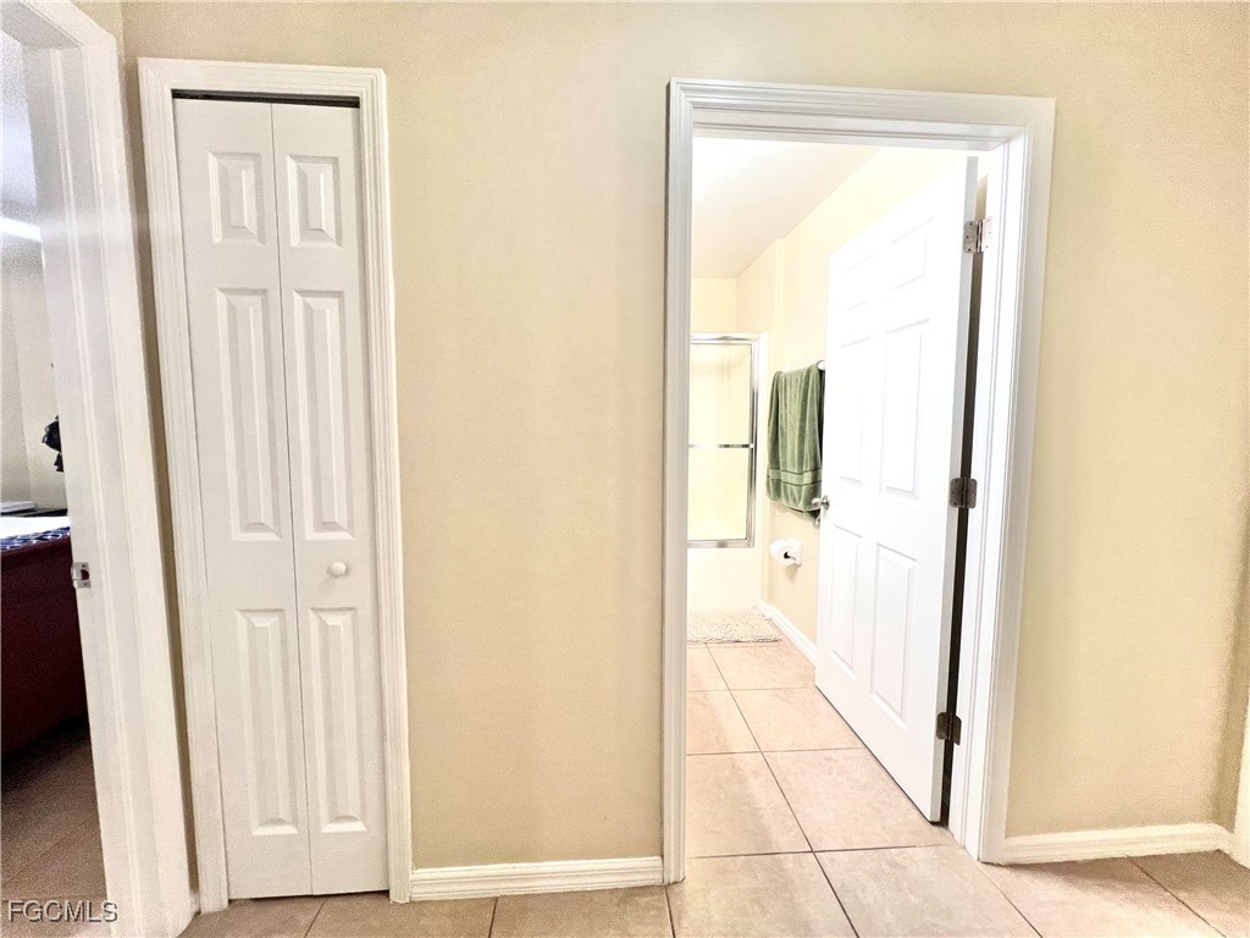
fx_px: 469
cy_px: 469
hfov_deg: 106.2
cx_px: 625
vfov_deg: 89.9
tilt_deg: -5.5
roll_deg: +0.1
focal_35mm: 13
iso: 80
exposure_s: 1/120
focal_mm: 1.57
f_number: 1.8
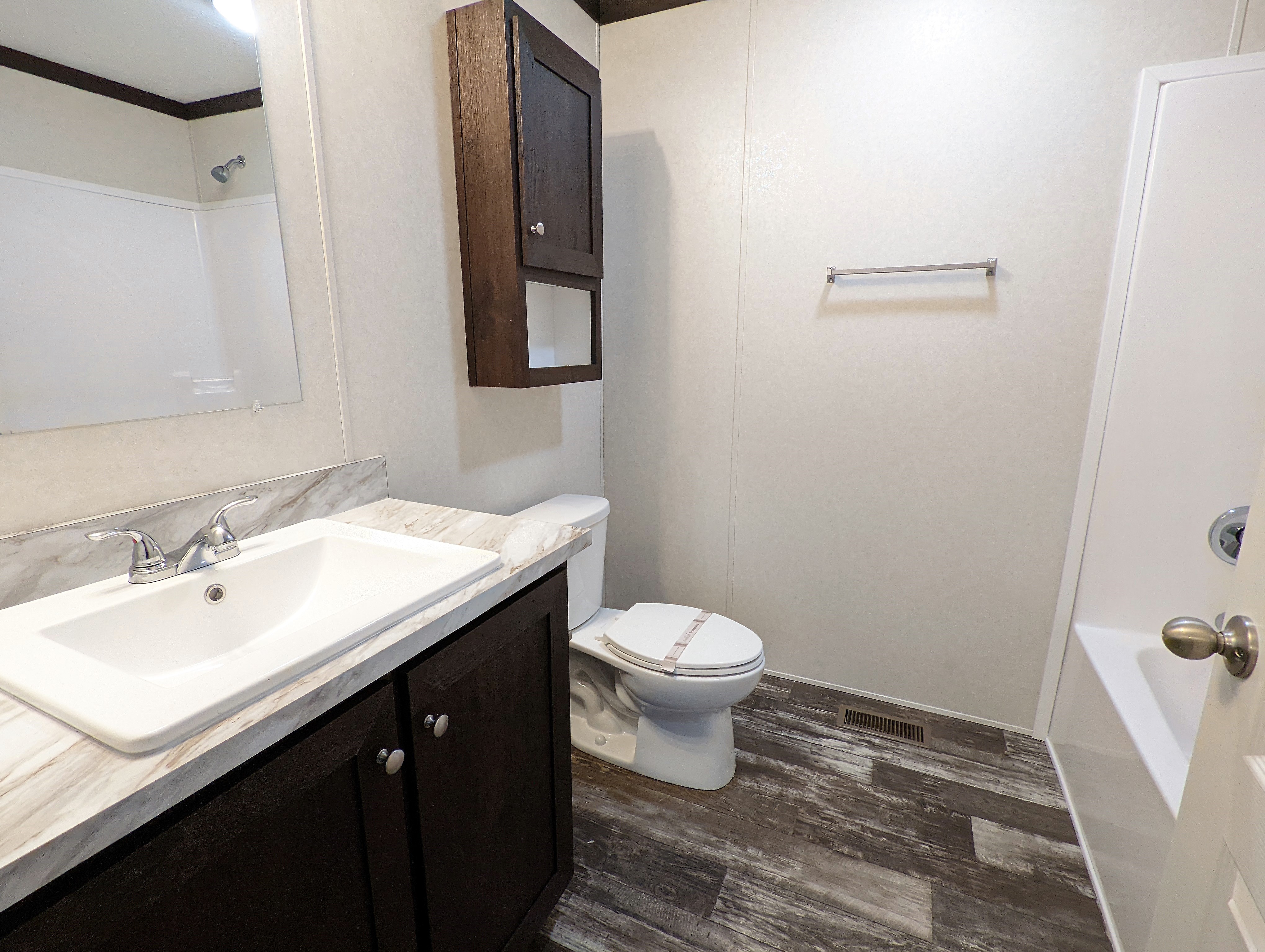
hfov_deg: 94.4
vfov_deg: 78.2
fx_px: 586
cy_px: 476
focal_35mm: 16
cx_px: 632
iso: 524
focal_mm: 2.35
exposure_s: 1/60
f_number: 2.2
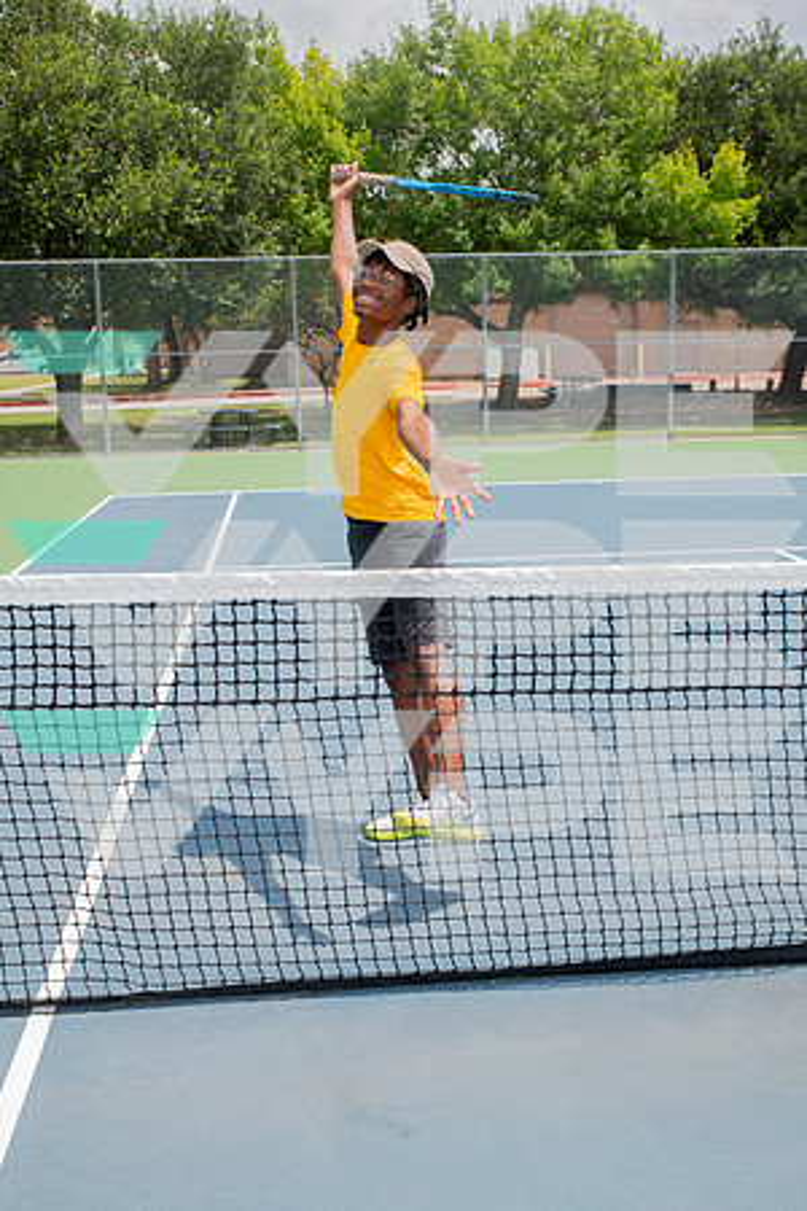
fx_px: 1278
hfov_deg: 35.1
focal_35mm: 38
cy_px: 606
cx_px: 404
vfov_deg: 50.7
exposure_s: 1/400
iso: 100
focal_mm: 38
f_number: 6.3
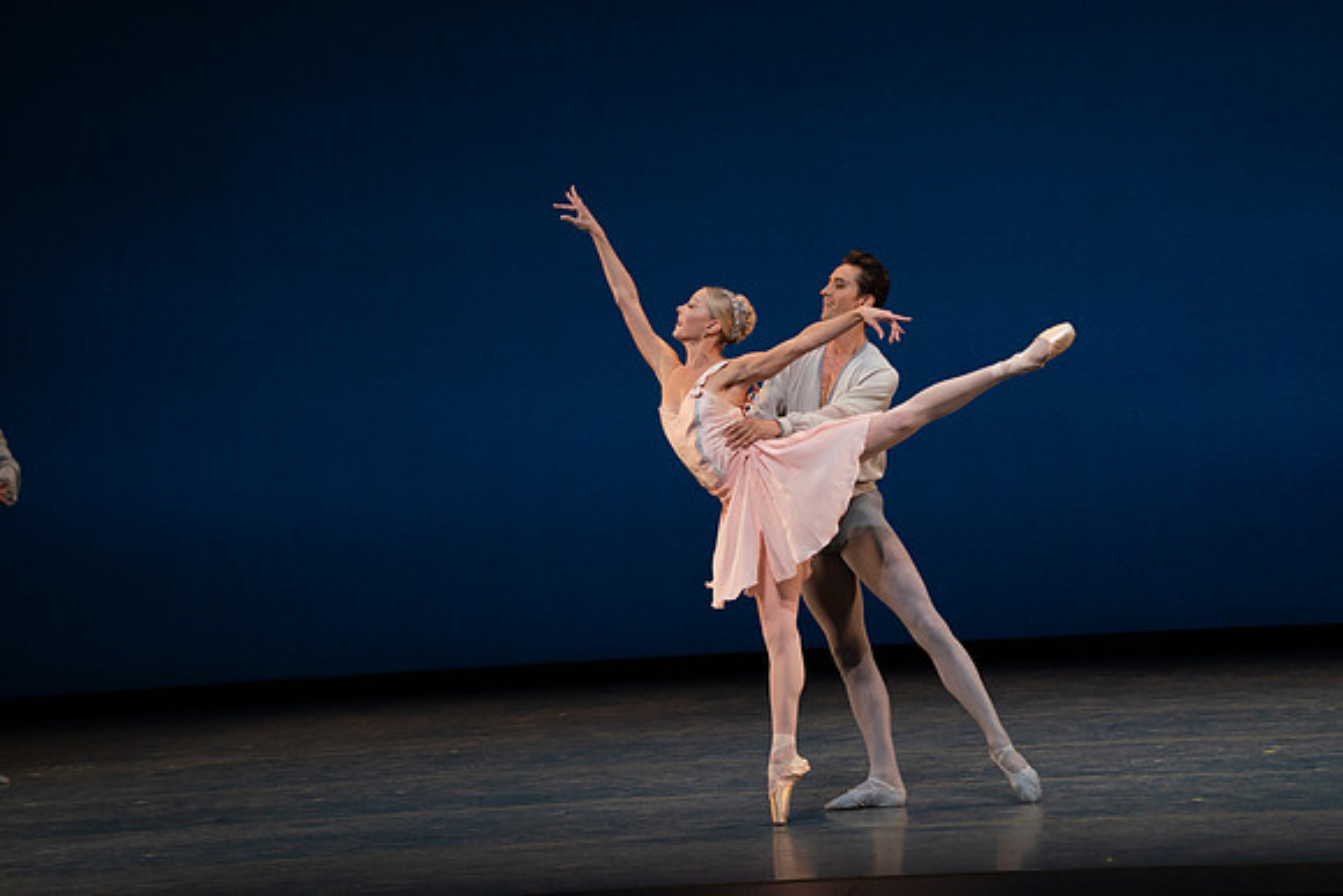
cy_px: 448
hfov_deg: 10.3
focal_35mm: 200
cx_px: 672
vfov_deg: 6.9
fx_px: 7463
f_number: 8
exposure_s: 1/500
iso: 3200
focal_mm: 200
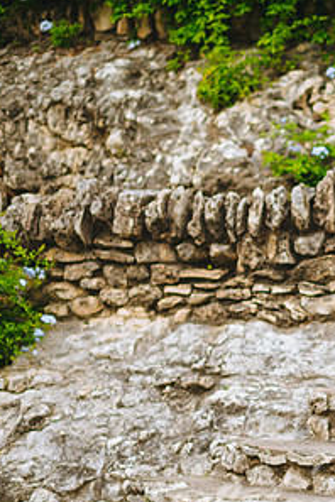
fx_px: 2317
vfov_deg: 12.4
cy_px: 313
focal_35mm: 166
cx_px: 479
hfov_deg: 8.1
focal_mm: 85
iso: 50
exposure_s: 1/125
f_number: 2
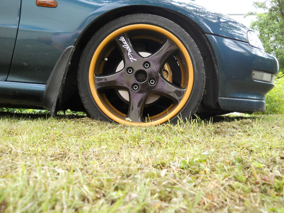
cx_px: 142
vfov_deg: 35.1
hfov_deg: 45.8
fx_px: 336
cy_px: 106
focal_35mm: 41
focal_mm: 6.72
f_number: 3.1
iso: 100
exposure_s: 1/30
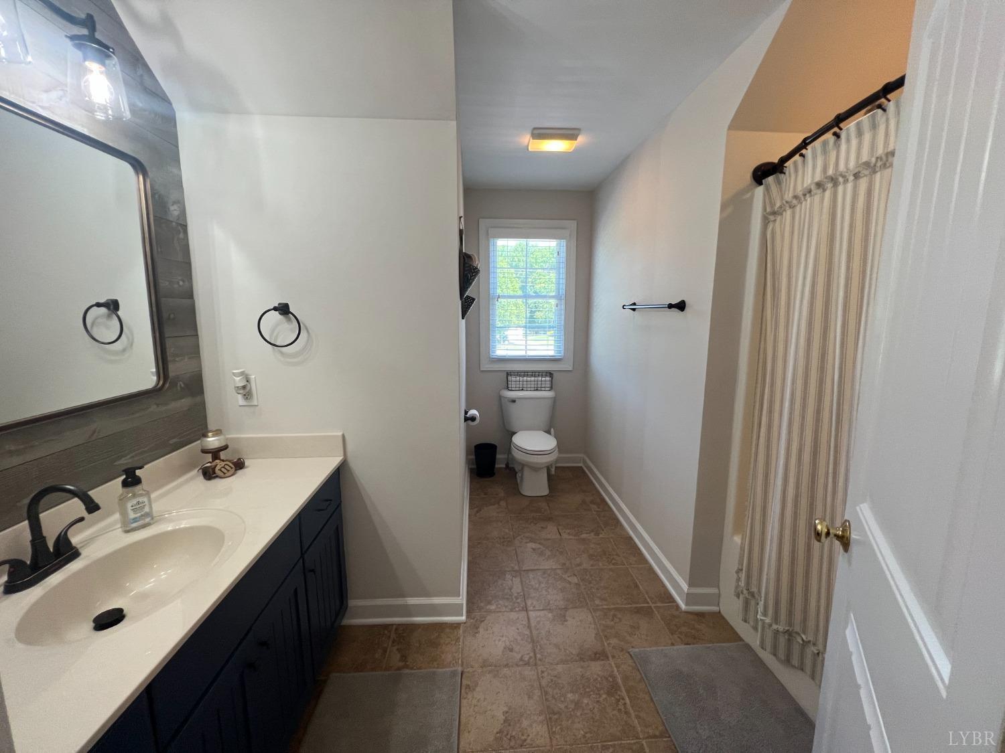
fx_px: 377
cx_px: 502
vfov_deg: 89.9
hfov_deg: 106.2
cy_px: 376
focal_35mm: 13
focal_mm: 1.57
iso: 125
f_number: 1.8
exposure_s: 1/120
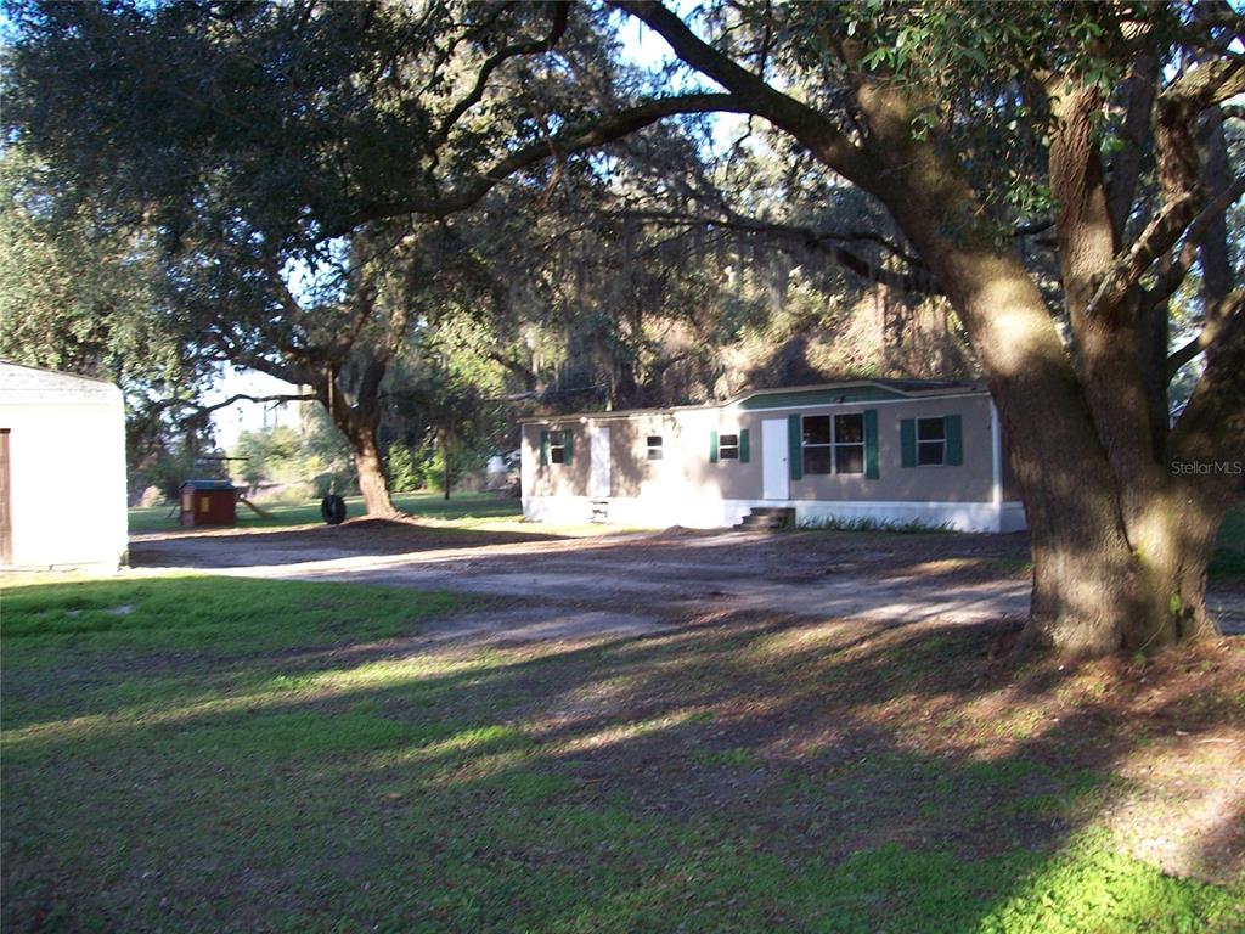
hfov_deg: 51.4
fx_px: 1295
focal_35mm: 36
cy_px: 467
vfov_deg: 39.7
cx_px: 622
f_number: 2.7
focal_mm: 6
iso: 80
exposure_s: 1/119
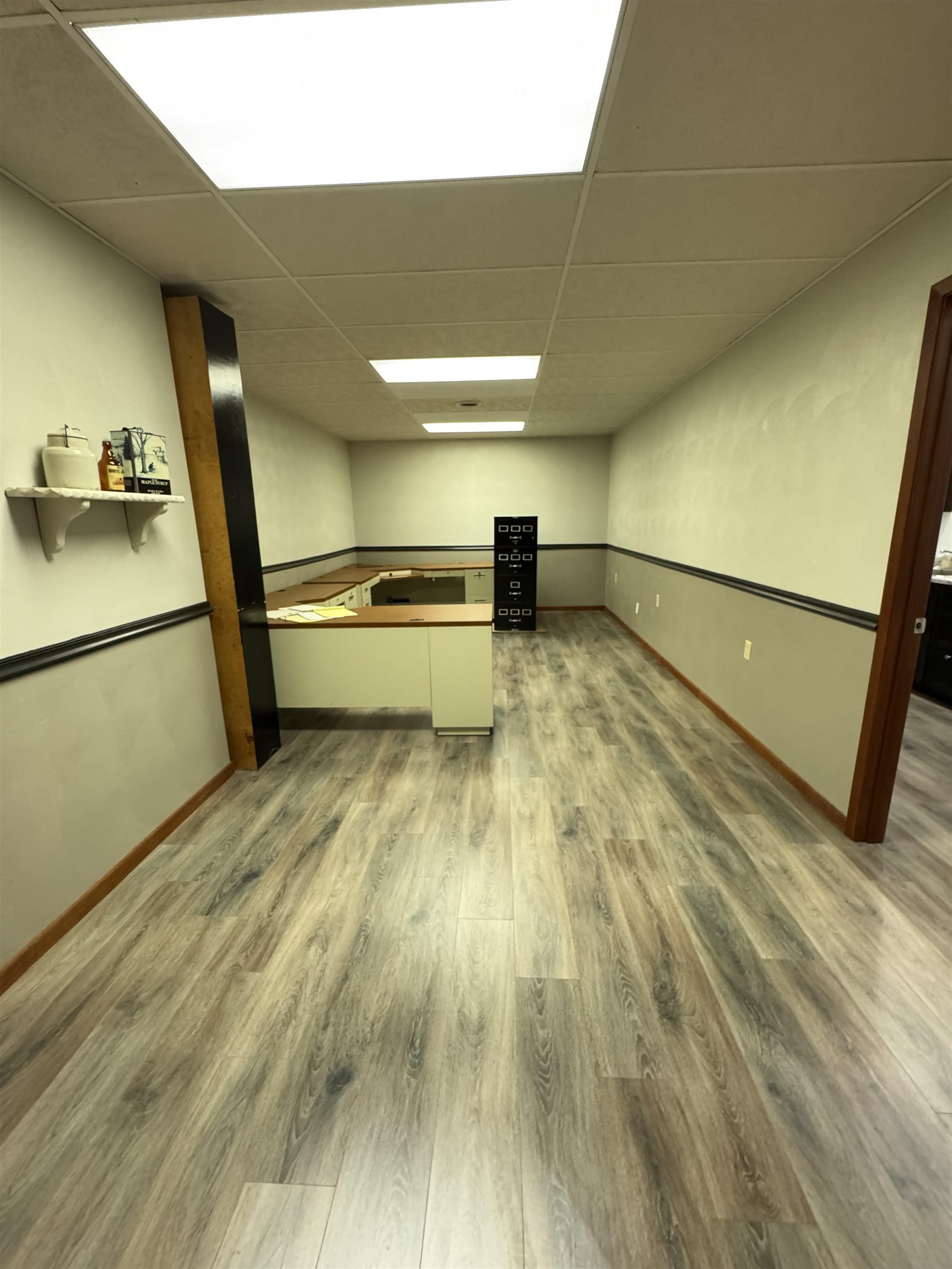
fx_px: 513
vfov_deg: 102.1
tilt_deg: -12.2
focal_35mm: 14
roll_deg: +1.6
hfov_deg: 85.7
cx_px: 476
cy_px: 634
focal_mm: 2.22
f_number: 2.2
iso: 1000
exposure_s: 1/60
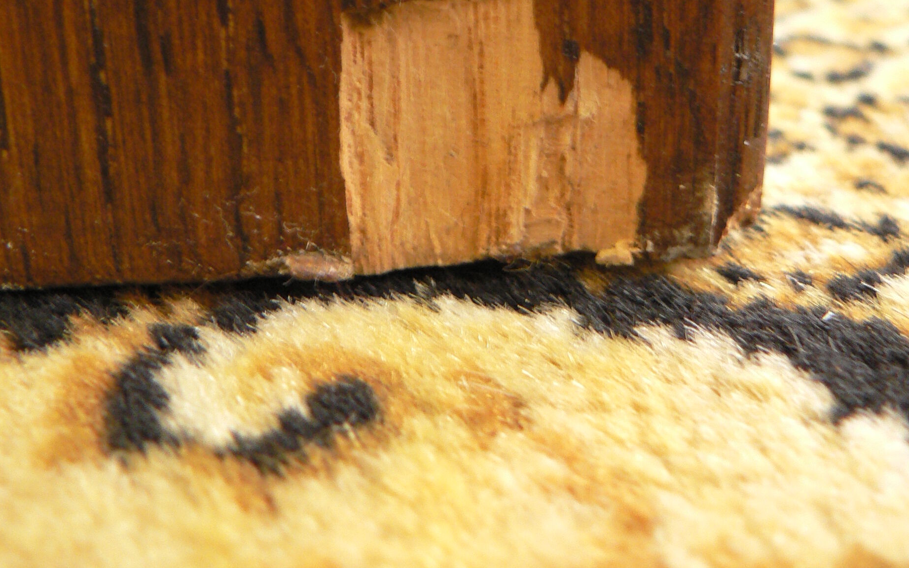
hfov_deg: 38.2
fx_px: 1313
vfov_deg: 23.9
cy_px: 91
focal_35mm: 53
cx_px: 453
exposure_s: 1/15
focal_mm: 6
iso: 200
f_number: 2.8
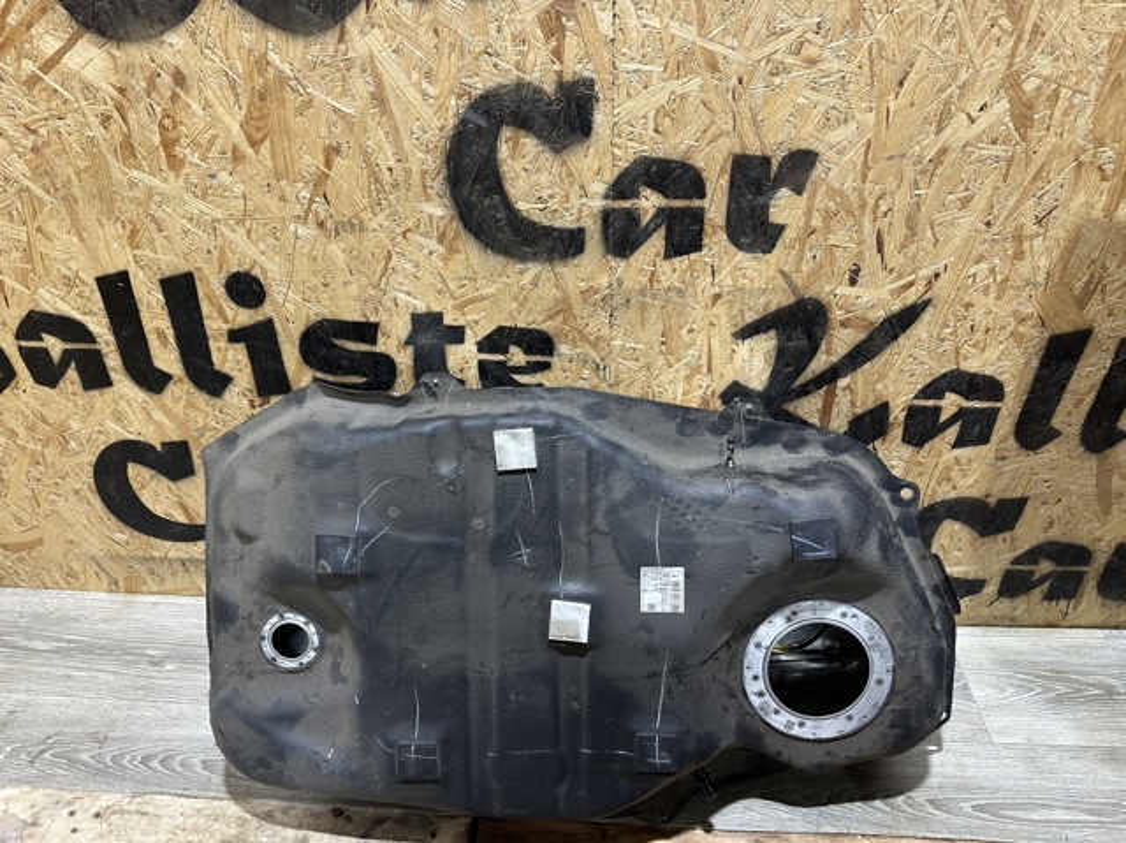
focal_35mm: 24
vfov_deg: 56.8
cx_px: 563
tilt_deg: -34.2
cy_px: 422
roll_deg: +2.7
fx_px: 780
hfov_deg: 71.6
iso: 160
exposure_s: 1/50
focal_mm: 6.86
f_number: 1.78
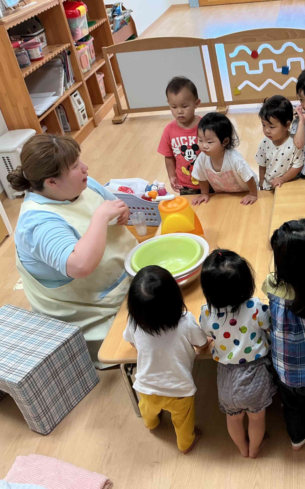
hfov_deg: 28.2
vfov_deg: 47.2
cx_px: 321
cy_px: 241
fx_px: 559
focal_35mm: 42
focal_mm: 3
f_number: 1.8
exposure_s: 1/100
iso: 50
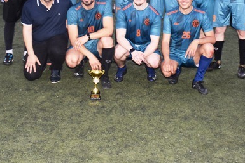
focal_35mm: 81
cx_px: 136
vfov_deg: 16.6
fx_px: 551
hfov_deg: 25.0
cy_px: 9
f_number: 3.8
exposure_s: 1/60
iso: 640
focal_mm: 26
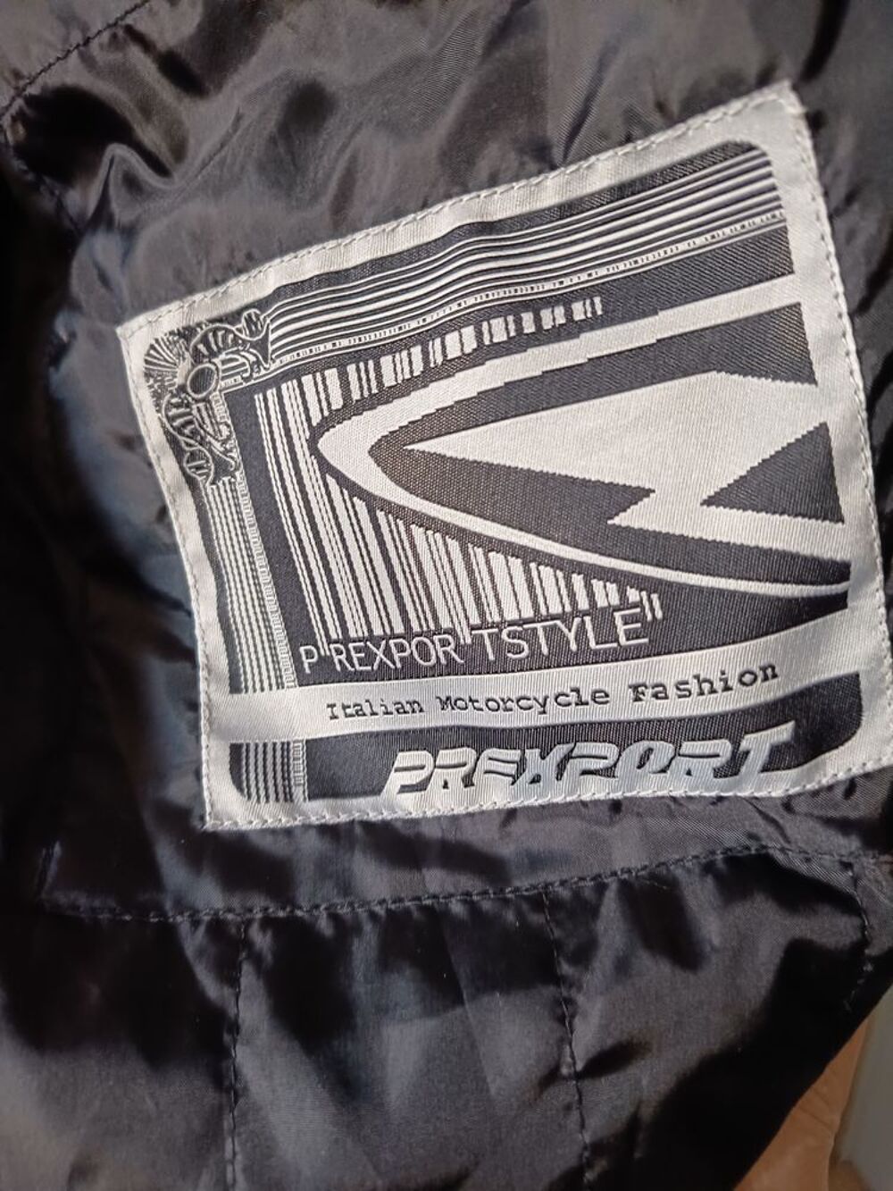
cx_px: 446
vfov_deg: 71.6
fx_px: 825
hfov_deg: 56.8
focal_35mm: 24
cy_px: 596
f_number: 1.7
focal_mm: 5.27
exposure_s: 1/16.7
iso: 2188
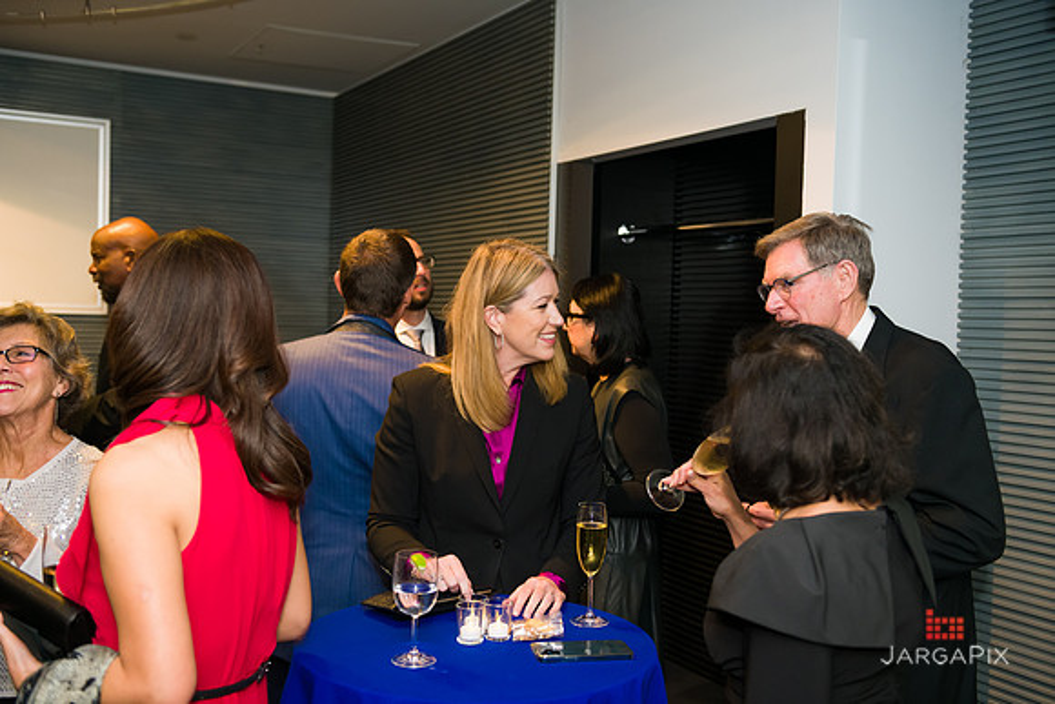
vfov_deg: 35.1
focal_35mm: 38
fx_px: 1114
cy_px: 352
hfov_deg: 50.7
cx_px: 528
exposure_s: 1/125
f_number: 3.2
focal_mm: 38
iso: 1600
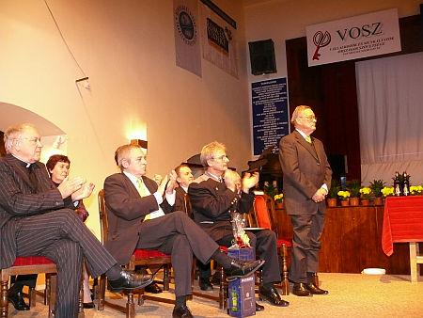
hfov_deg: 52.6
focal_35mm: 35
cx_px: 212
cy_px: 159
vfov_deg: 40.7
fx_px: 428
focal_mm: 7.4
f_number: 2.8
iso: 400
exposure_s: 1/40
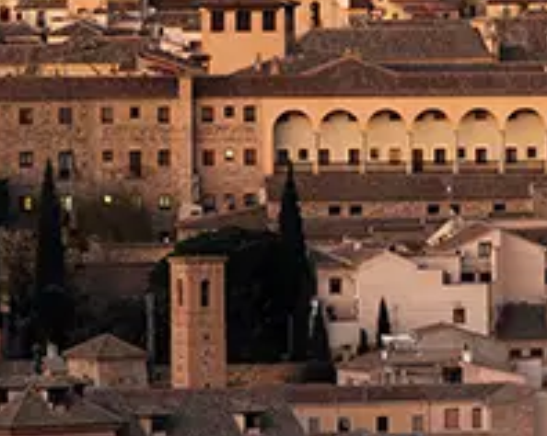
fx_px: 6663
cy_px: -34
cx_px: 666
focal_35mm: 412
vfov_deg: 3.7
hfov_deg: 4.7
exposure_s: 1.6
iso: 100
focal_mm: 85
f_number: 7.1
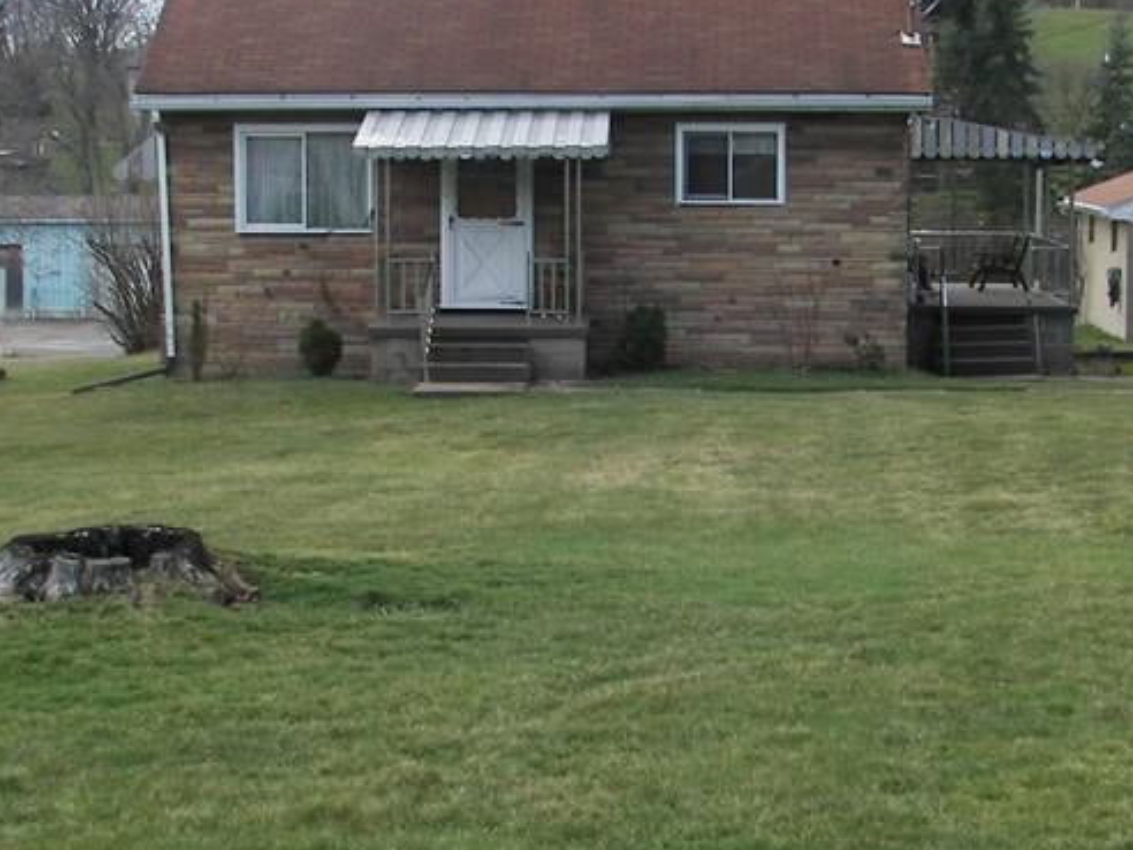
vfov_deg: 19.6
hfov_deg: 26.0
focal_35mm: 75
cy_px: 380
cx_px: 571
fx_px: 2455
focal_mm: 6
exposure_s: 1/320
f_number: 2.8
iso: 50
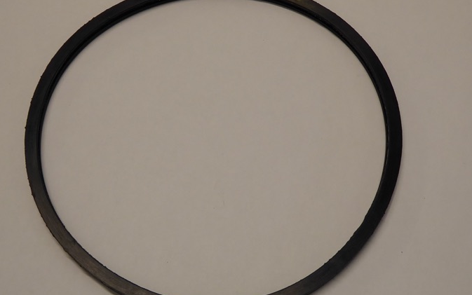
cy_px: 135
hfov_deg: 39.5
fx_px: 656
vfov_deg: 25.3
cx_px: 214
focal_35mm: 51
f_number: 3.7
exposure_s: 1/60
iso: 160
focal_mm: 6.3
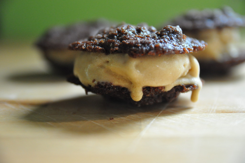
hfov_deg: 29.9
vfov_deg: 20.1
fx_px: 459
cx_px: 122
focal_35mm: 68
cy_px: 82
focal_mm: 45
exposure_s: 1/20
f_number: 2.8
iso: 1600
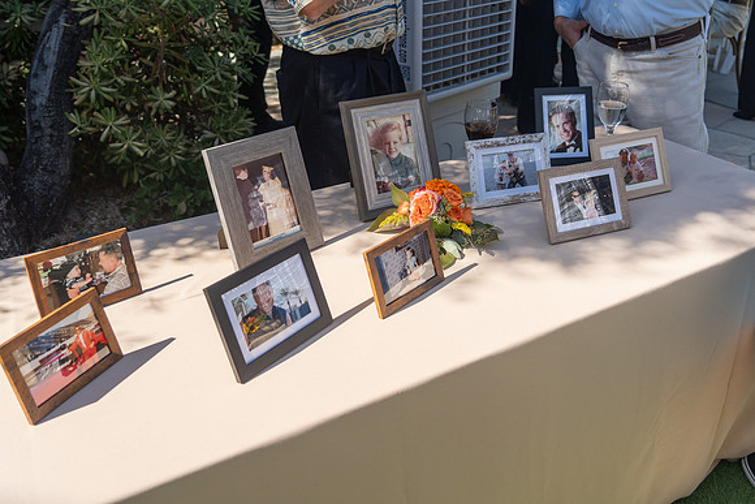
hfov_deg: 55.5
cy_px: 173
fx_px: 716
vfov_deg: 38.4
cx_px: 415
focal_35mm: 34
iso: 250
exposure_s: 1/1250
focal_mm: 26
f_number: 4
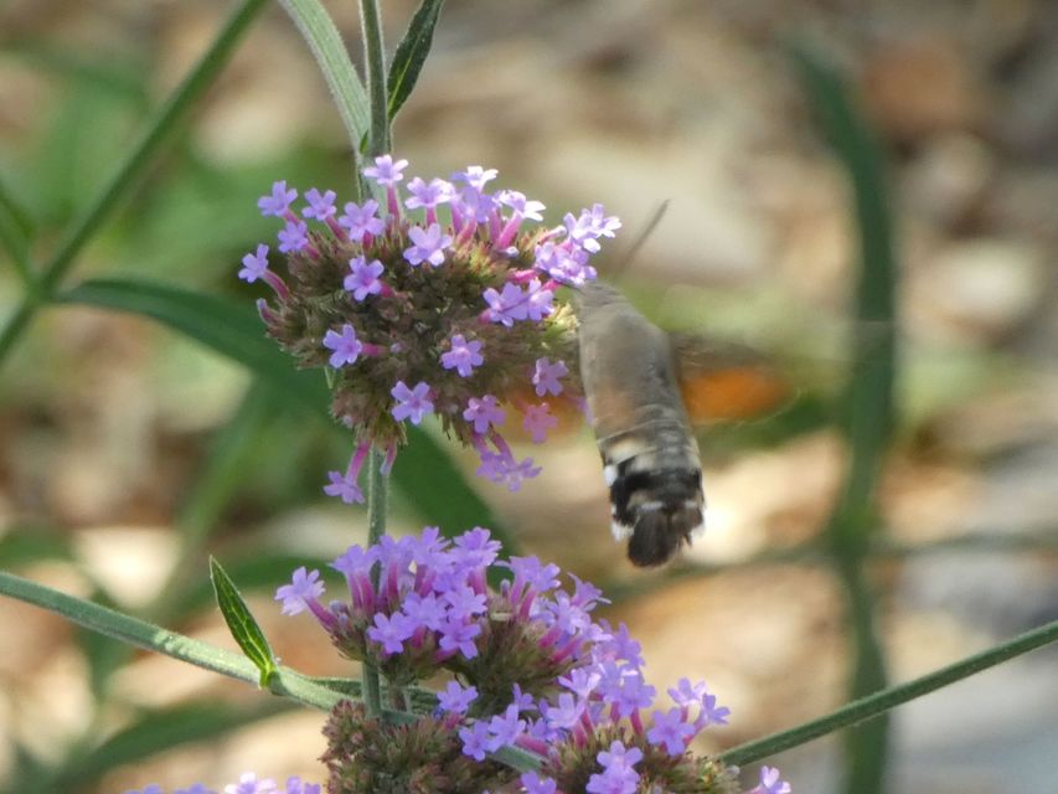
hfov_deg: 6.0
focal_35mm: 329
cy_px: 397
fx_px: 10057
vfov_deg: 4.5
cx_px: 529
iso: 320
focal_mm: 58.9
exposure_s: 1/80
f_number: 5.6
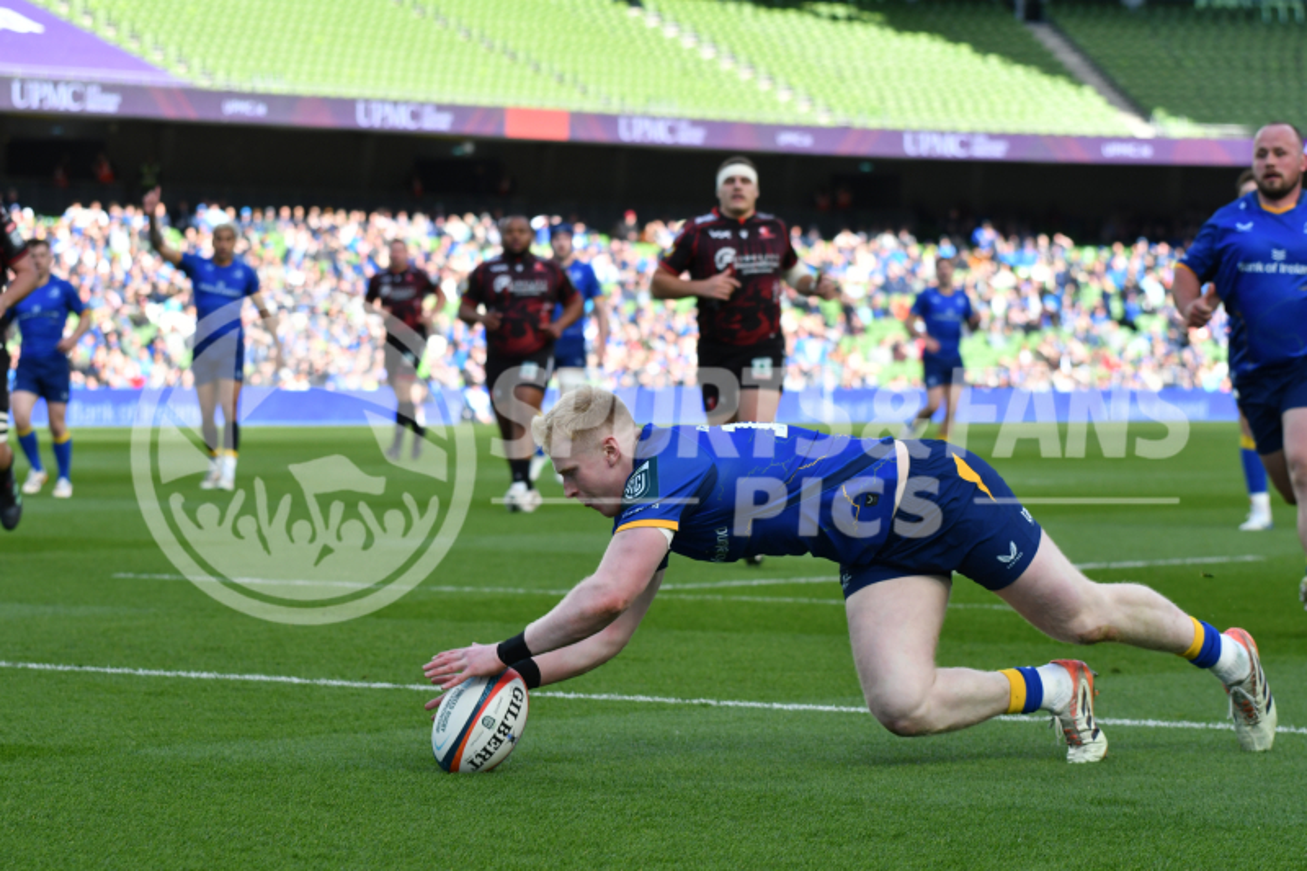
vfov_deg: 9.3
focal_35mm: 147
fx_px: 5335
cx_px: 654
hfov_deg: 14.0
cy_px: 436
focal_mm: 98
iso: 500
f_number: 4
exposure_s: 1/1600
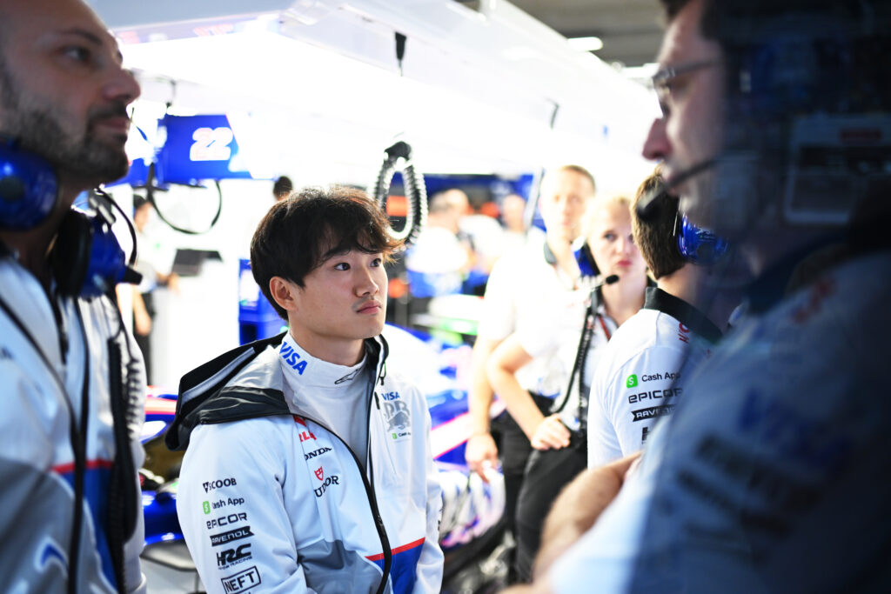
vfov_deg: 37.9
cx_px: 446
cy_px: 297
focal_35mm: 35
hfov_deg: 54.4
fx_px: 866
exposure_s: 1/400
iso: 1000
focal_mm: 35
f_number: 1.4
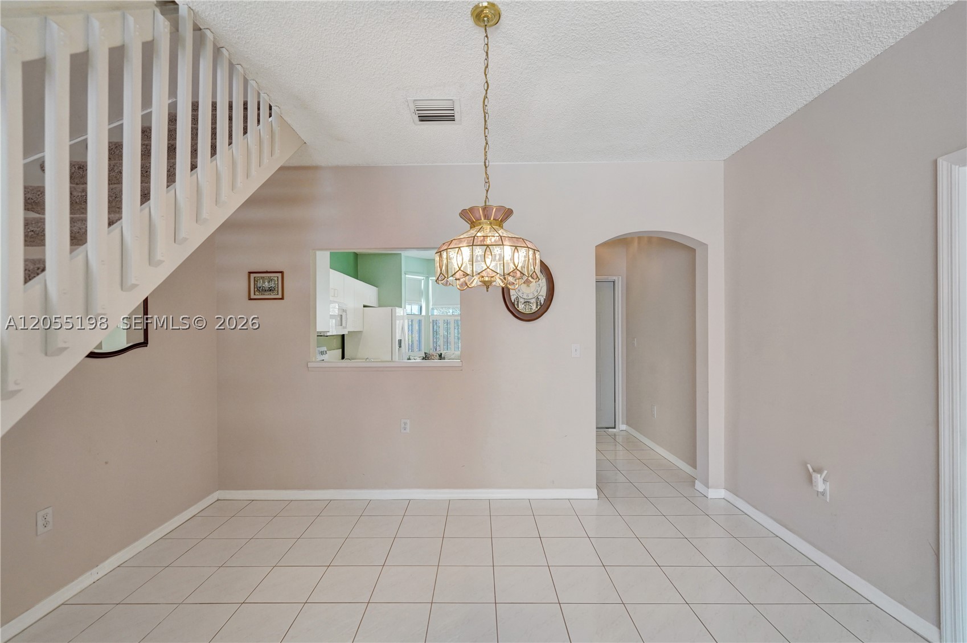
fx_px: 376
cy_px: 322
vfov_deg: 81.1
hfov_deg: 104.3
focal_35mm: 14
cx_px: 484
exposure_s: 1/320
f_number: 3.5
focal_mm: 14
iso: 1250
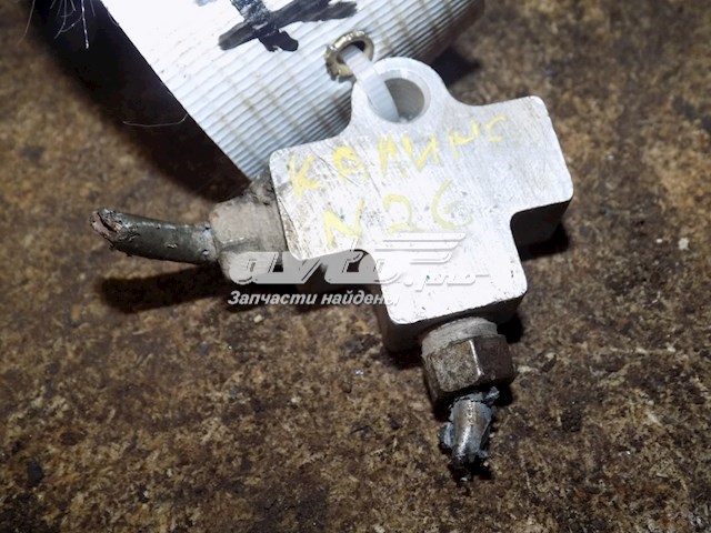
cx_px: 356
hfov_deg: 41.2
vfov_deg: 31.5
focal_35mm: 46
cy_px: 266
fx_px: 945
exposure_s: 1/30
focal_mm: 8.1
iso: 200
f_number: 3.7
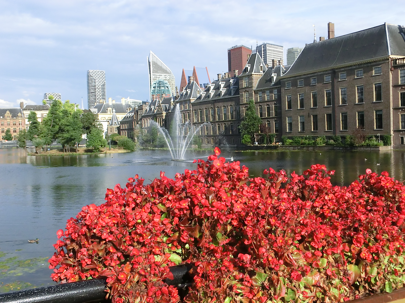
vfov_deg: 32.9
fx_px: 515
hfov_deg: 42.9
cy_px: 152
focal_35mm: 44
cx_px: 202
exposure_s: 1/250
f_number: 10.6
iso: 200
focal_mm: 7.87
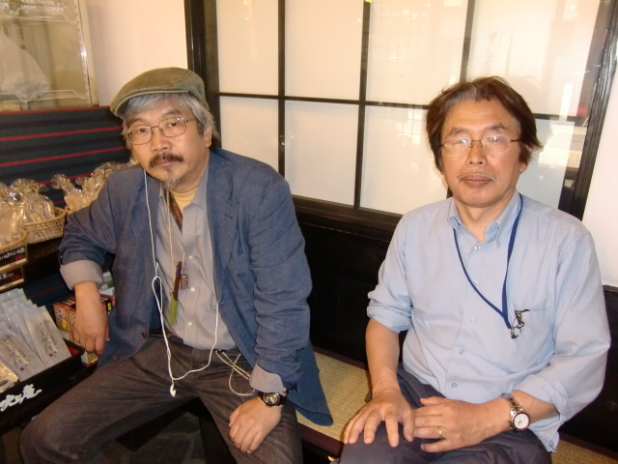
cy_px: 232
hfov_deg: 63.4
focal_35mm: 28
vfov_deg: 49.7
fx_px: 500
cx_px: 309
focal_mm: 4.9
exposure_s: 1/60
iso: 400
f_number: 2.6
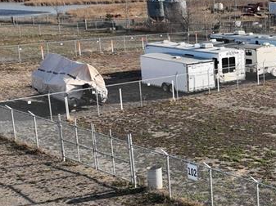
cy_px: 92
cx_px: 391
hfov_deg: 22.7
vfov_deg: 20.1
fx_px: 581
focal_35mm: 73
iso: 300
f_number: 2.8
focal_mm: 12.29
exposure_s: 1/2500
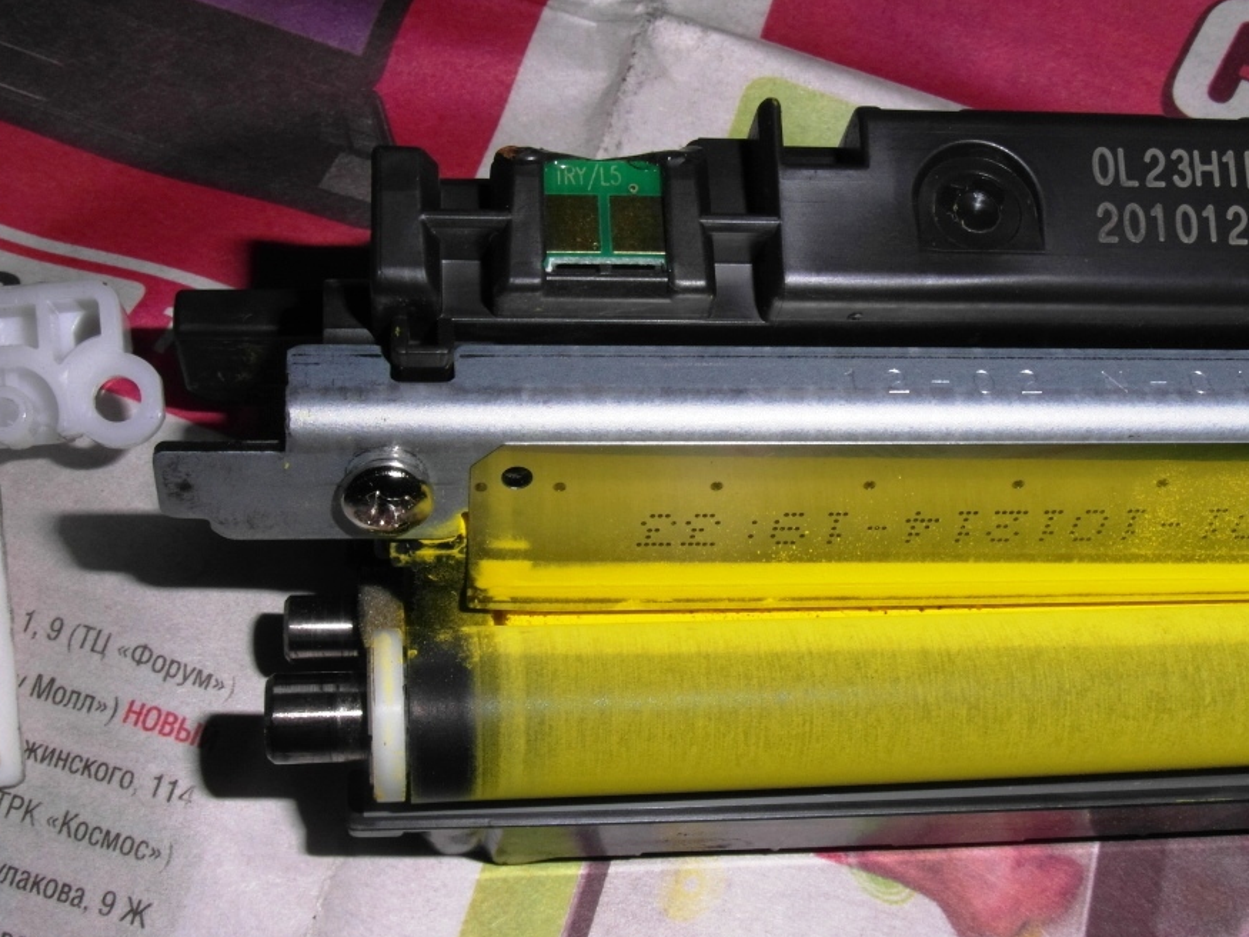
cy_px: 546
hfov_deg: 39.7
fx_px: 1732
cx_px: 618
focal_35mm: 48
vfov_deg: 30.2
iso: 100
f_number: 7.3
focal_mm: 6.8
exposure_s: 1/45
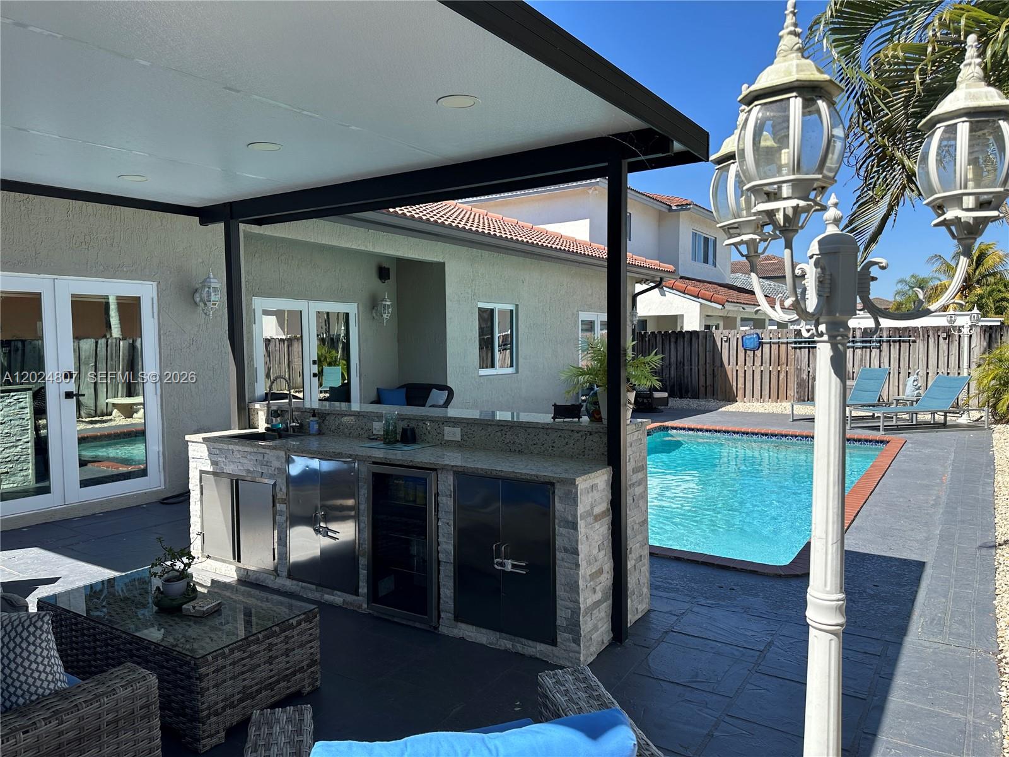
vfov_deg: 56.8
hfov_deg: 71.6
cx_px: 504
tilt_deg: -2.6
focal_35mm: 24
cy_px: 378
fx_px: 700
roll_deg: +0.2
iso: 80
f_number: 1.78
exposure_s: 1/2299
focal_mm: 6.86
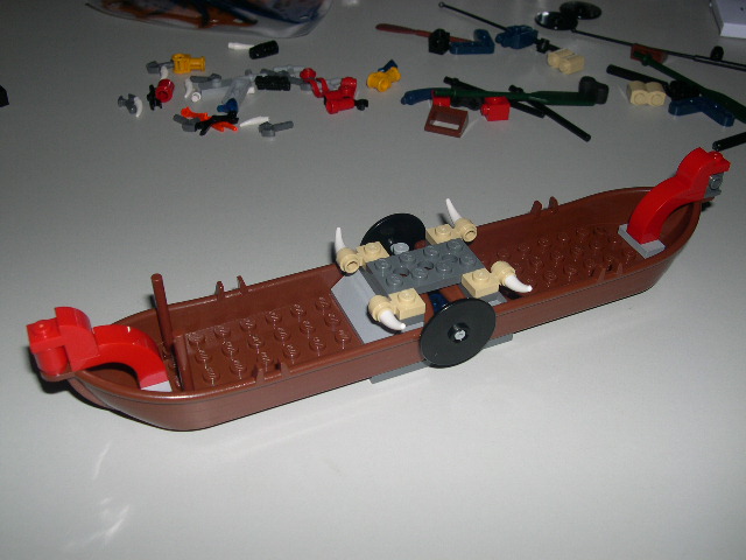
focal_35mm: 38
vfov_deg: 37.7
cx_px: 373
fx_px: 819
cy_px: 280
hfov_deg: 49.0
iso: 100
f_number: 7.6
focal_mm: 8
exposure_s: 1/60
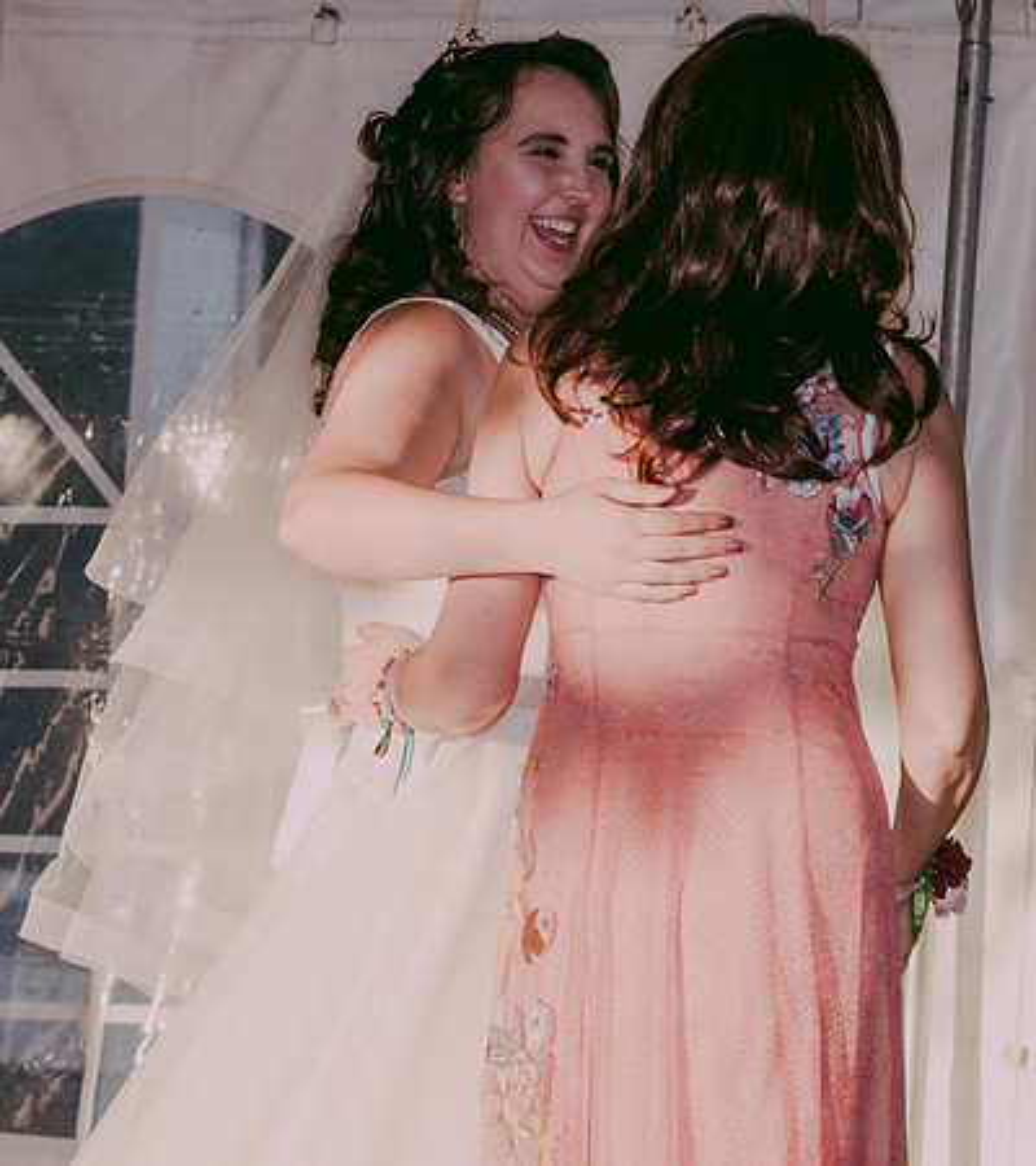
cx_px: 487
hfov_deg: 11.0
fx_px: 5368
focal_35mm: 149
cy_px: 385
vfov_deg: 12.4
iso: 100
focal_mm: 55
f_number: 9
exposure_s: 1/200
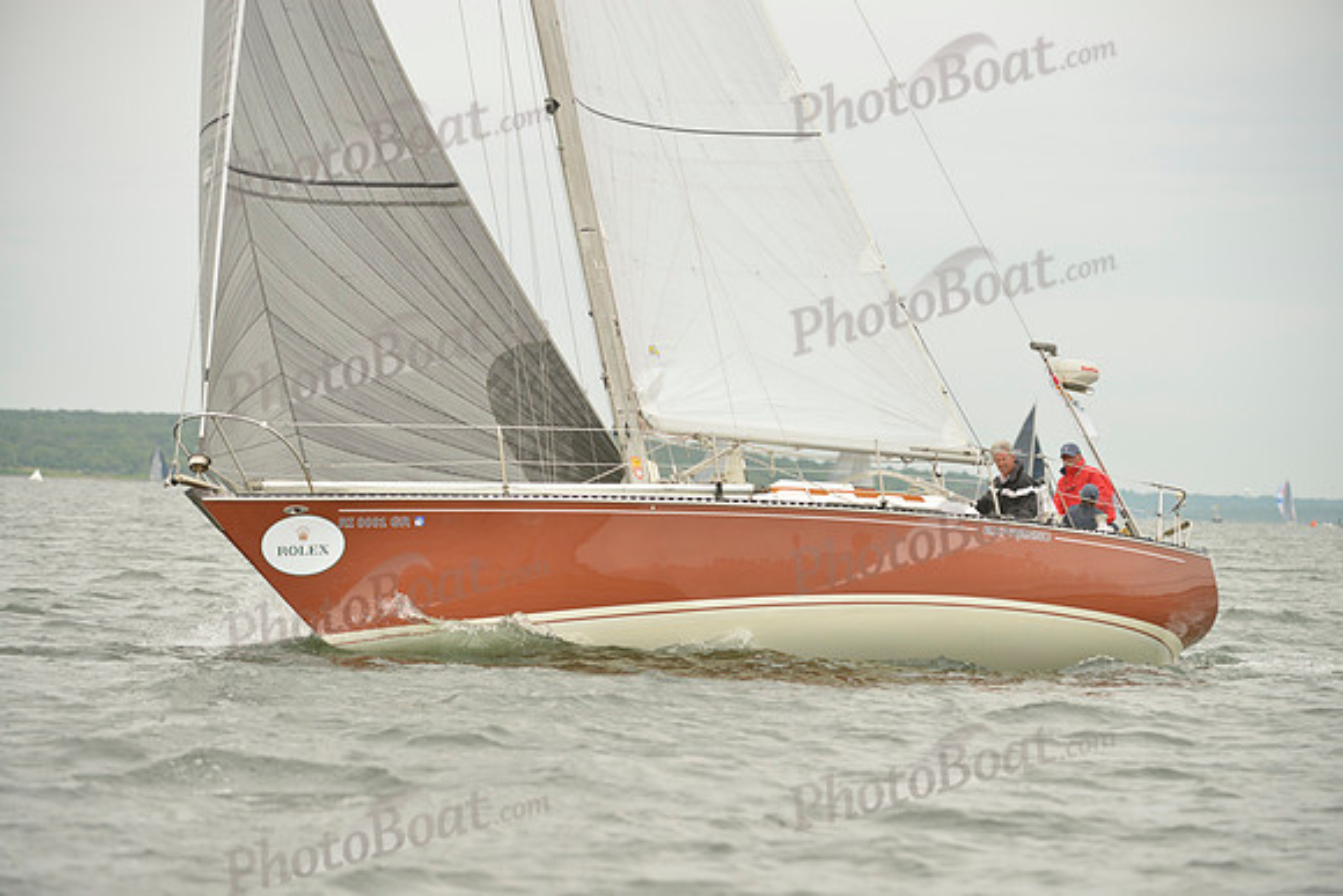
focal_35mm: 200
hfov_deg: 10.3
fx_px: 7463
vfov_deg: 6.9
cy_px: 448
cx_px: 672
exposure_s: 1/1250
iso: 400
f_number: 4.5
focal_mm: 200
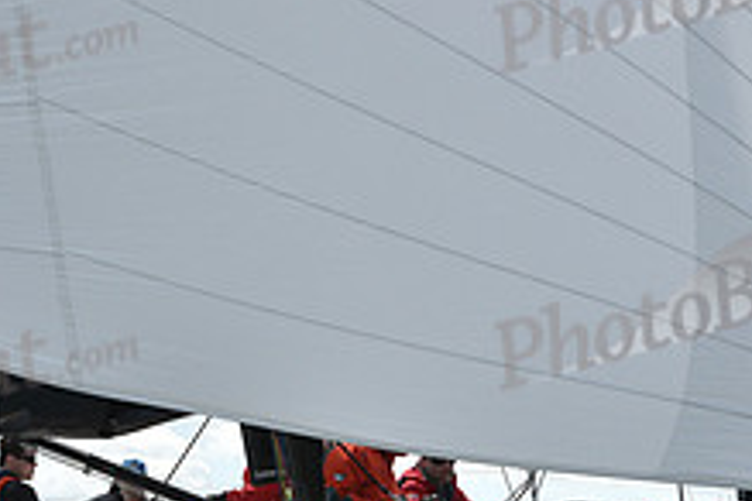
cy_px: 527
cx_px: 319
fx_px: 4762
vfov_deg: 6.0
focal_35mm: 228
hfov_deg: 9.0
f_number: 8
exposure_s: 1/1000
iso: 320
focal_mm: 86
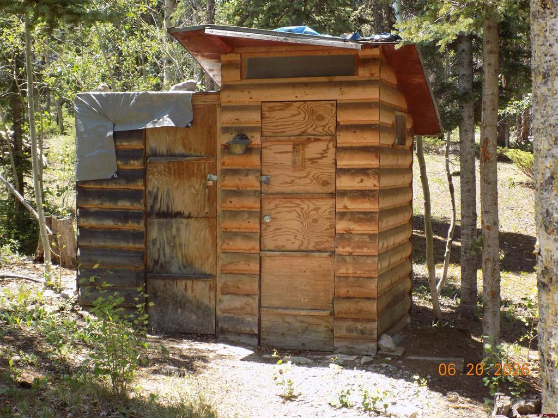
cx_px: 279
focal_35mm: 52
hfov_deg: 36.8
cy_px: 209
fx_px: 838
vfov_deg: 28.0
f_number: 3.9
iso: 80
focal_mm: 9.3
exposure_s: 1/160
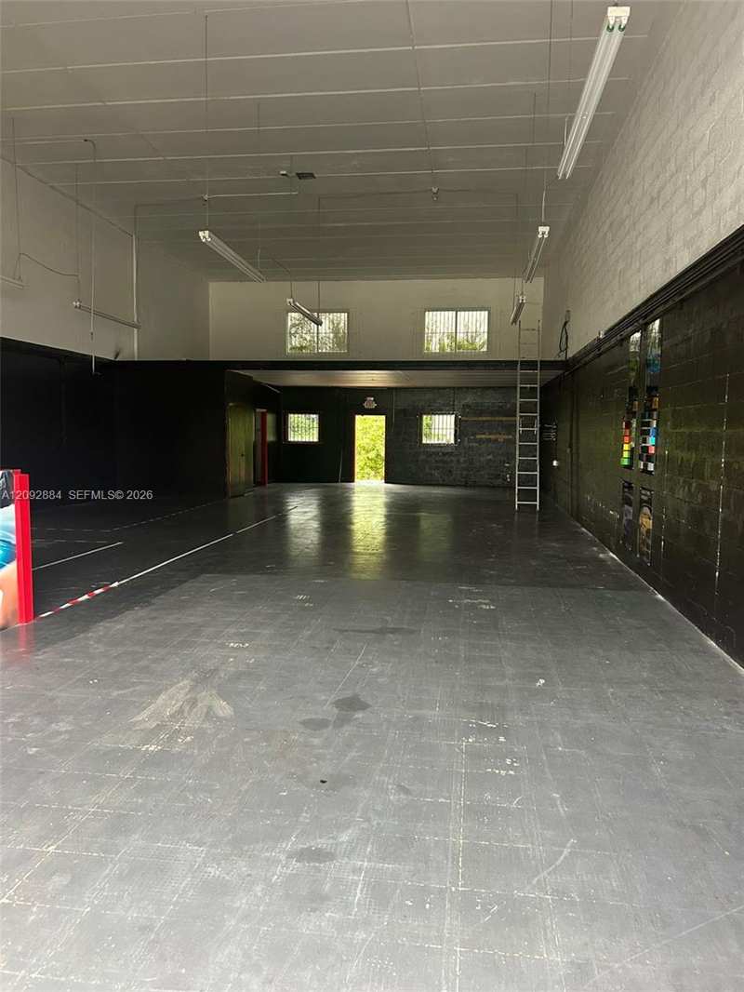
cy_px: 496
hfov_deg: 53.1
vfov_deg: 67.3
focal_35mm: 26
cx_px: 372
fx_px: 745
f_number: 1.5
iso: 250
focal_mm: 5.7
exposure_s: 1/60
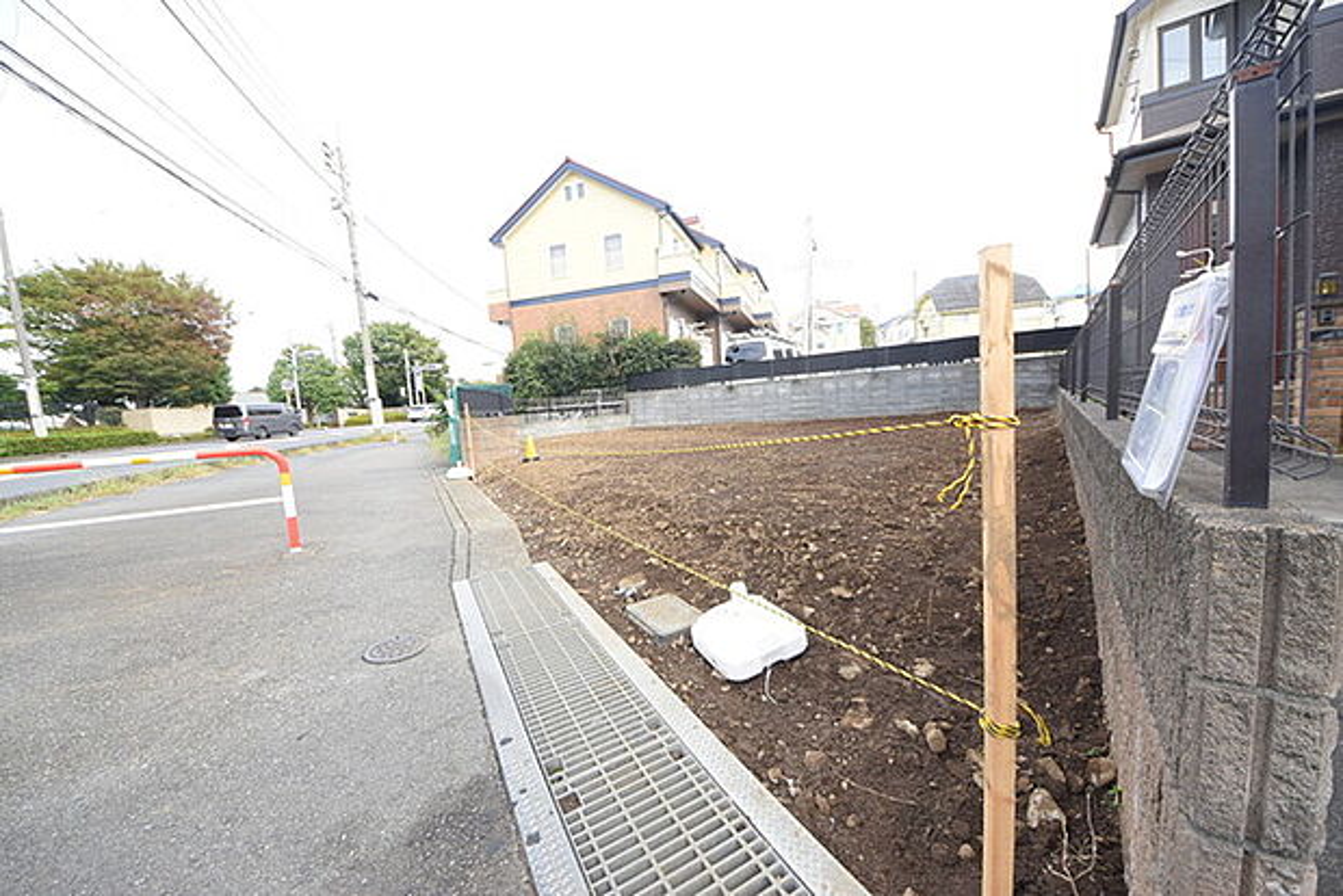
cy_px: 448
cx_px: 672
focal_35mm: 12
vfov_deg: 90.1
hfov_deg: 112.6
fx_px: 448
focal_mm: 8
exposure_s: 1/250
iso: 400
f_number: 8
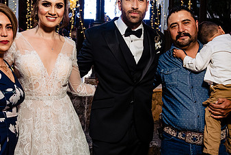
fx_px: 462
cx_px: 95
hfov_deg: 28.0
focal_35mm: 72
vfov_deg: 19.0
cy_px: 76
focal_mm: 42
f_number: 5.6
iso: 1600
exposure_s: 1/80
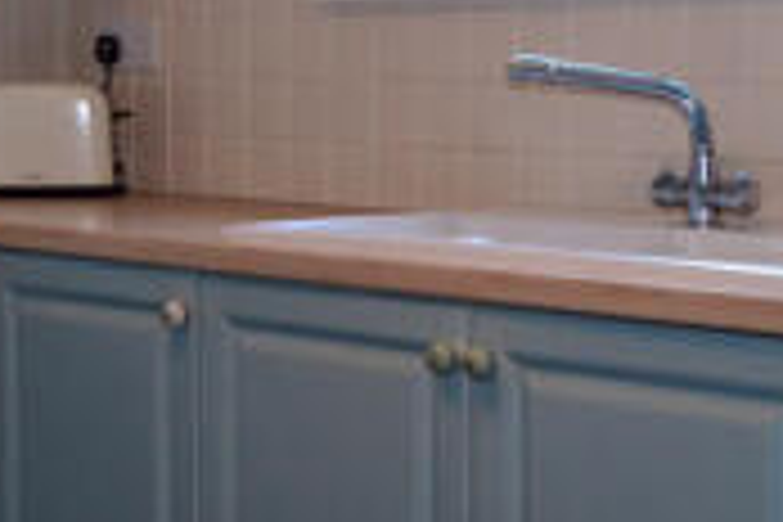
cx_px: -250
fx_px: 2458
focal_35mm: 113
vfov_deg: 12.1
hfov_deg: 17.0
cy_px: 110
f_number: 6.3
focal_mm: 20
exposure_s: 1/60
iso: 800
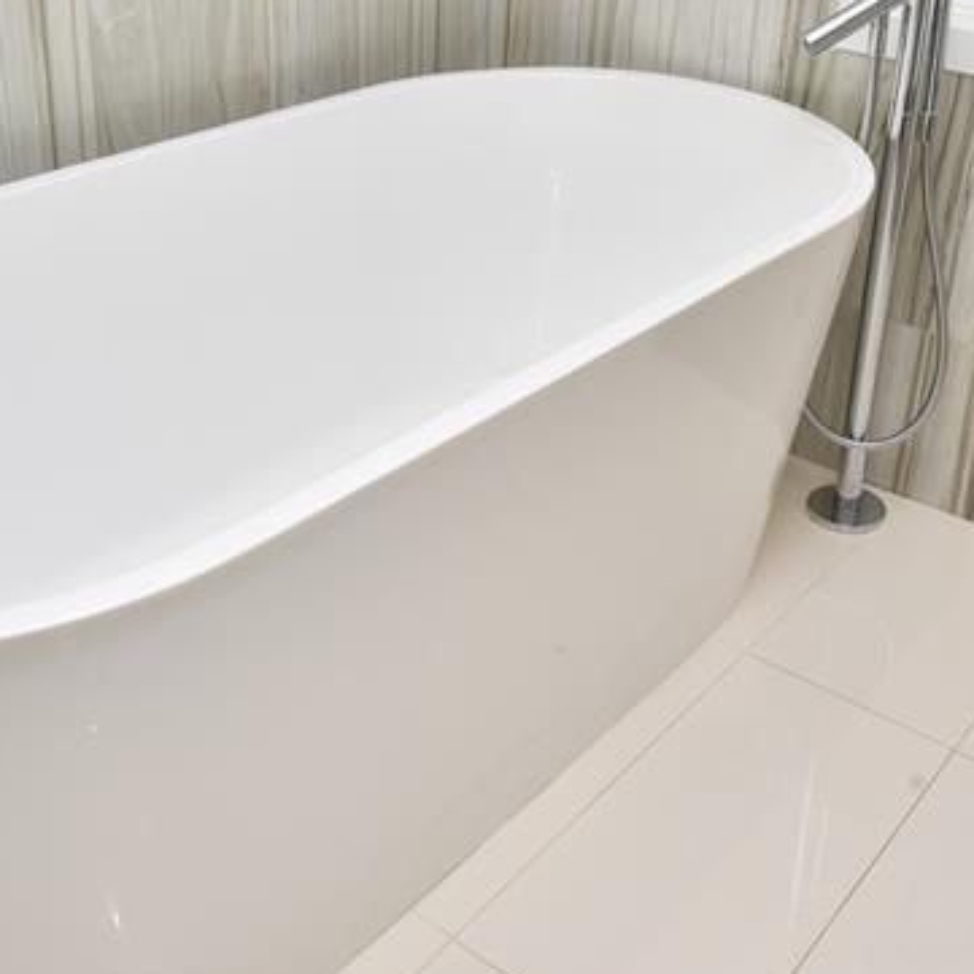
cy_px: 333
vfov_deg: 40.5
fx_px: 1305
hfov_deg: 40.8
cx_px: 550
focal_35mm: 41
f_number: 13
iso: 640
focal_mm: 17
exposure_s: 1/60
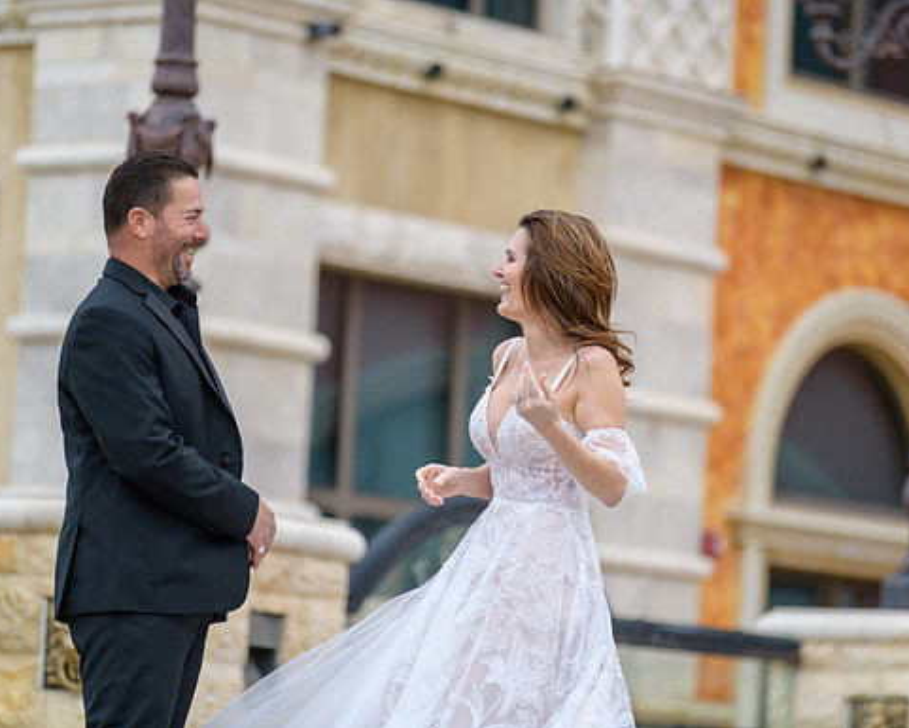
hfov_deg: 9.8
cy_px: 364
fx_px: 5328
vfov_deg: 7.8
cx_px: 474
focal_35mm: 198
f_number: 2.8
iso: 400
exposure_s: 1/3200
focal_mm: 175
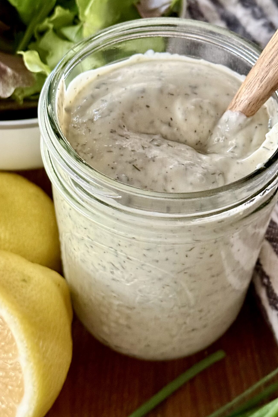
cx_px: 147
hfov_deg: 20.6
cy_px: 173
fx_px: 764
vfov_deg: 30.5
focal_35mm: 66
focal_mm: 6.76
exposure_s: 1/40
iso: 500
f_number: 1.78
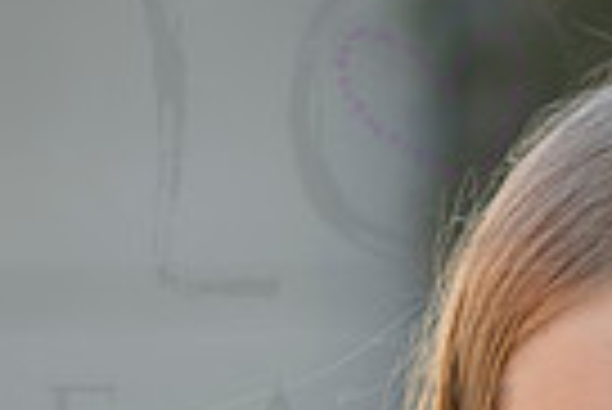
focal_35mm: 393
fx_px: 6688
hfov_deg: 5.2
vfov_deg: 3.5
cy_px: 660
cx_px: 454
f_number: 4.5
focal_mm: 92
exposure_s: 1/400
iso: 400
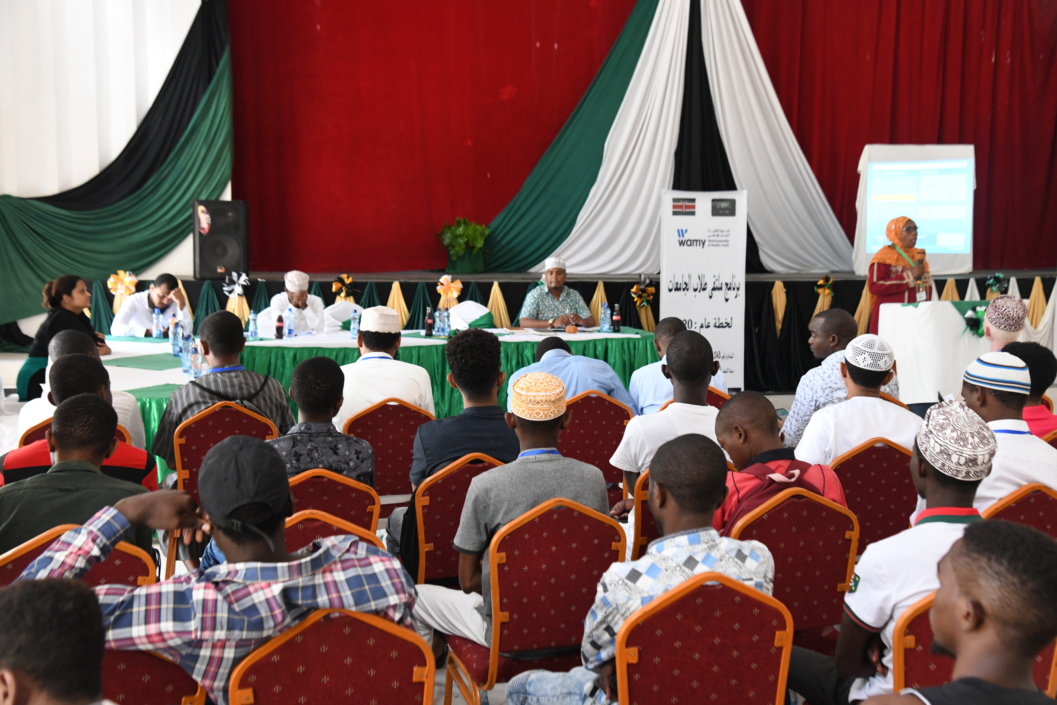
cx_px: 528
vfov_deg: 28.1
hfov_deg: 41.1
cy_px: 352
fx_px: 1409
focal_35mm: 48
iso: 4000
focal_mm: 48
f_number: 5
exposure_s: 1/100
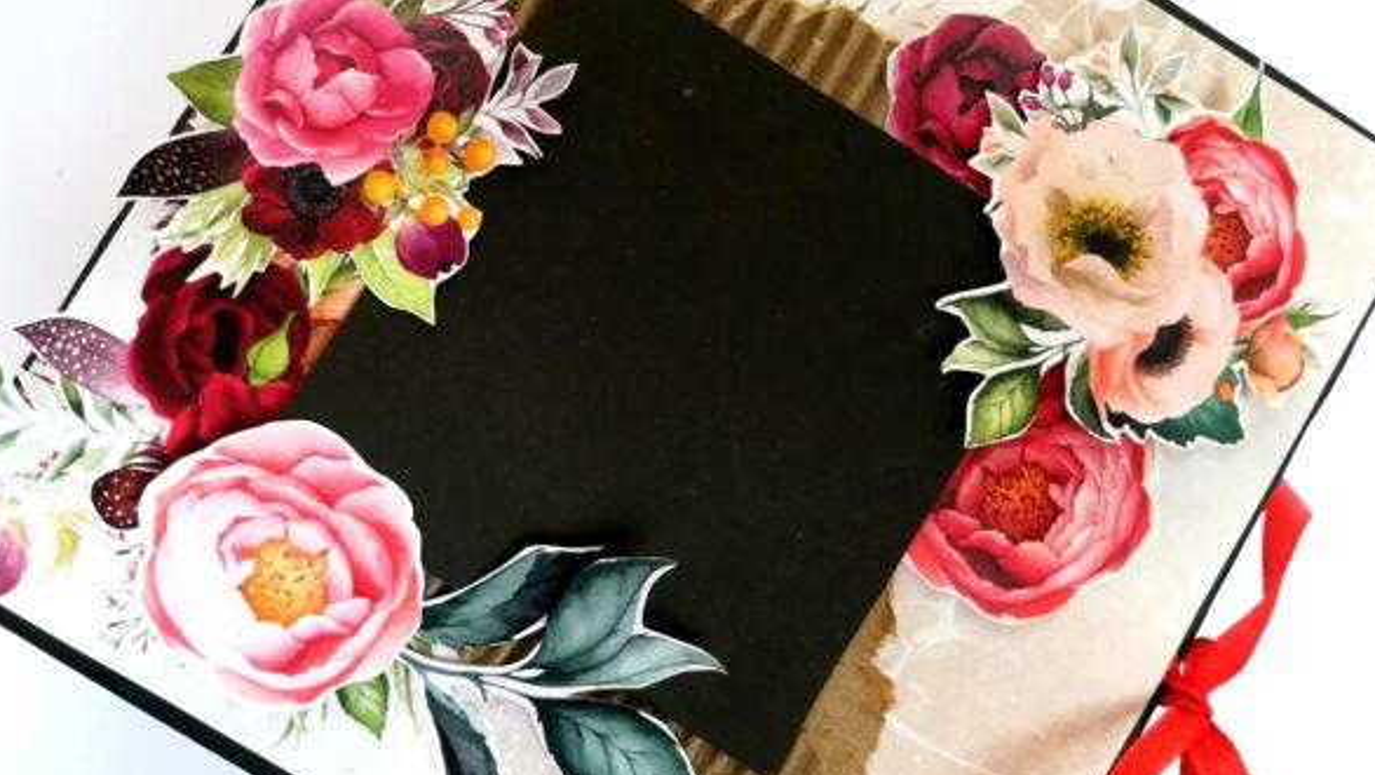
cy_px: 338
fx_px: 1058
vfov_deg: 40.1
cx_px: 683
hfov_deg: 66.1
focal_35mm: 29
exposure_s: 1/33.3
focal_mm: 3.83
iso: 125
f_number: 2.2
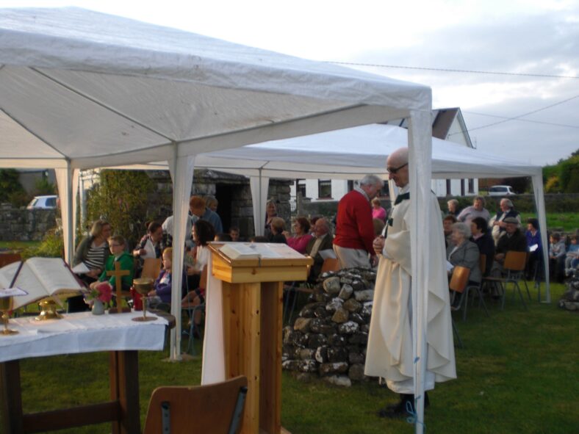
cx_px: 290
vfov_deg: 37.7
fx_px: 636
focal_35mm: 38
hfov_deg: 49.0
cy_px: 217
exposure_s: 1/100
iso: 50
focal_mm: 6.3
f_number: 3.1
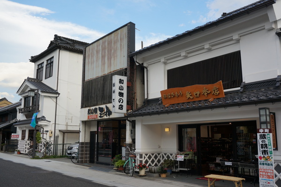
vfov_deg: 36.8
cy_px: 94
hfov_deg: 53.2
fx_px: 281
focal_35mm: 36
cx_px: 140
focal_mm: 24
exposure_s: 1/100
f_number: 7.1
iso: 100
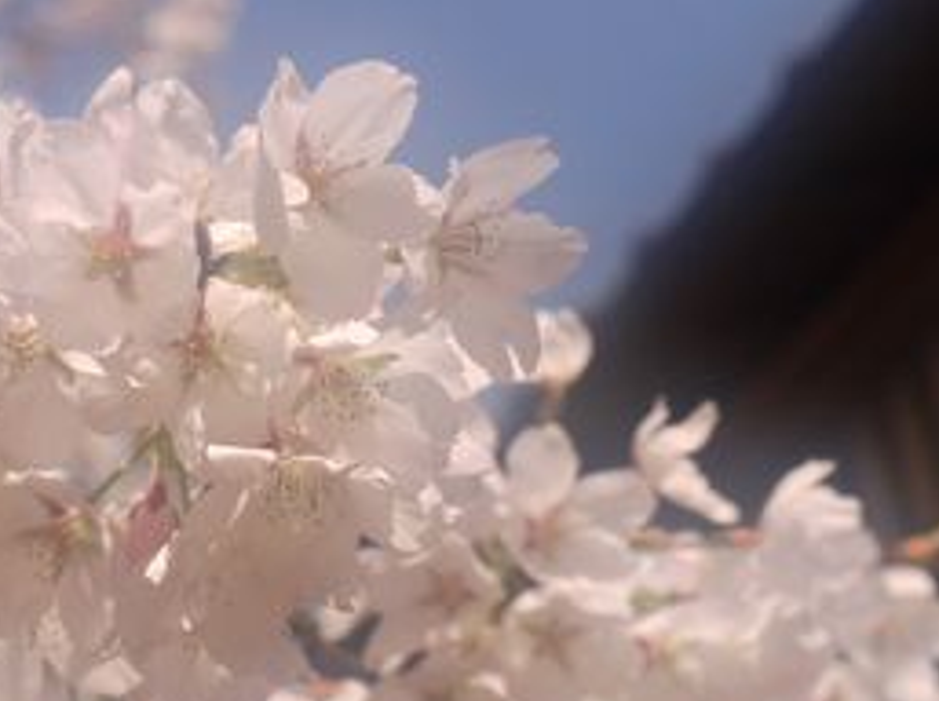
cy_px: 382
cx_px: 435
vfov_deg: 14.6
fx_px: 2736
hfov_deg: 19.5
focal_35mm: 101
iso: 100
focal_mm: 24
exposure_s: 1/100
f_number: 6.3
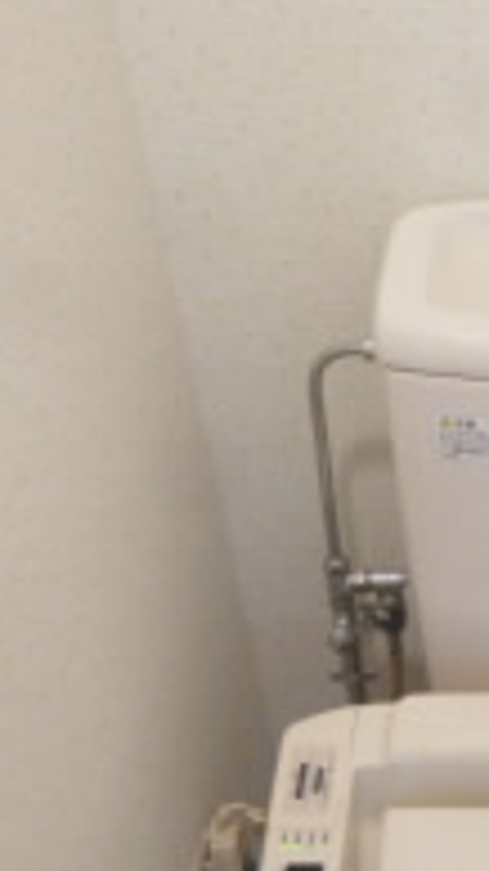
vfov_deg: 32.4
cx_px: 646
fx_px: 1453
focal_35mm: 63
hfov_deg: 17.8
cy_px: 694
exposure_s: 1/15
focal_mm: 4.5
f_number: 3.1
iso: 400
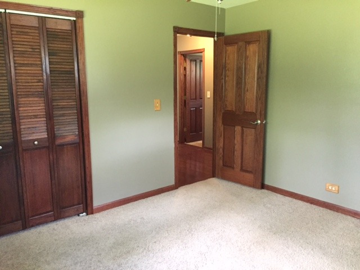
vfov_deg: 48.2
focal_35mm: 29
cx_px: 180
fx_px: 302
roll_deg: +0.0
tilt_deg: -9.2
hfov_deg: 61.7
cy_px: 135
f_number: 2.2
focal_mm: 4.15
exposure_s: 1/30
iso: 250
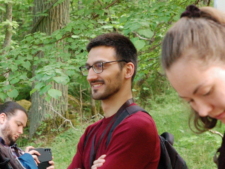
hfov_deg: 12.6
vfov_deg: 9.5
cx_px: 67
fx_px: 1014
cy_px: 81
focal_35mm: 156
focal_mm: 50
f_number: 5.6
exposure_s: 1/125
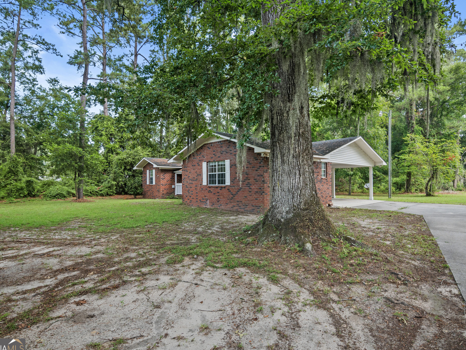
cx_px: 244
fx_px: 250
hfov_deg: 85.9
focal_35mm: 19
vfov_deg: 69.9
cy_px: 175
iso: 250
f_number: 8
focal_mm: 11
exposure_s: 1/30
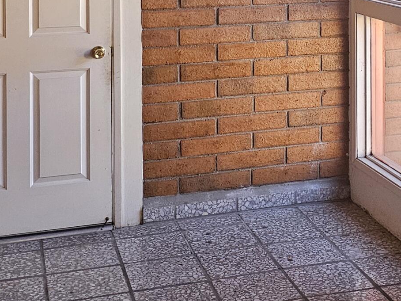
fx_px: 880
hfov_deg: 25.0
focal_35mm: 76
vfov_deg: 18.6
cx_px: 350
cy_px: -38
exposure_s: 1/120
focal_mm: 6.3
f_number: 1.7
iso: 640
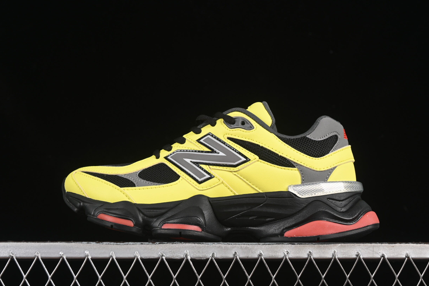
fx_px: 942
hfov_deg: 25.7
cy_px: 148
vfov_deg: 17.3
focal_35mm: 79
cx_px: 225
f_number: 7.1
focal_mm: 50
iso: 160
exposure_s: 1/60
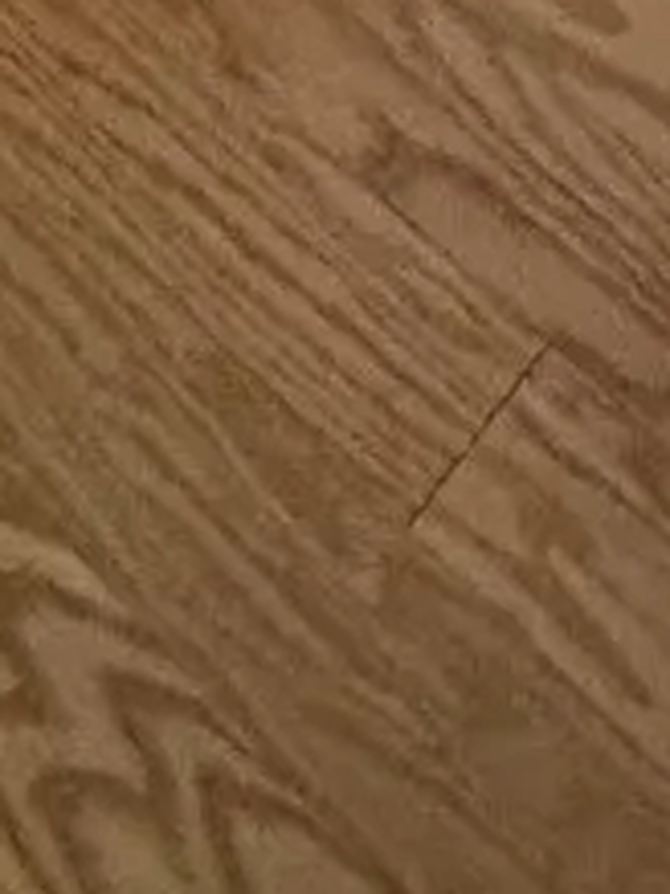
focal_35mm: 92
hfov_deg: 12.8
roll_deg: -0.8
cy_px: -1890
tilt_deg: -19.0
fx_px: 2377
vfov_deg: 11.0
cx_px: 1544
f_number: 2.2
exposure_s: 1/60
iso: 250
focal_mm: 2.22
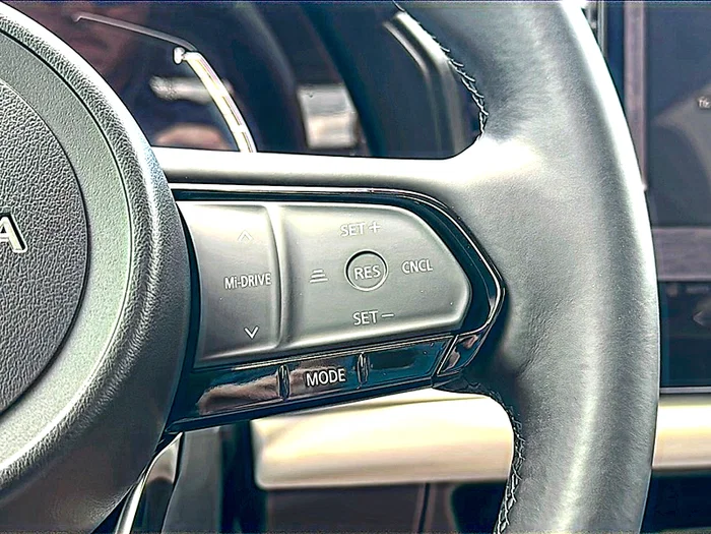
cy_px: 267
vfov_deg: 31.5
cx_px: 356
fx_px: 945
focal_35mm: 46
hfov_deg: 41.2
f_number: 1.78
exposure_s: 1/130
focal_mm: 6.86
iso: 80
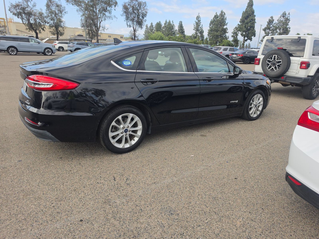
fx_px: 212
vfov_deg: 58.9
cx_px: 160
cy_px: 120
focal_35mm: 23
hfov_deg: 73.9
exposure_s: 1/2678
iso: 63
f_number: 1.4
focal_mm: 6.5
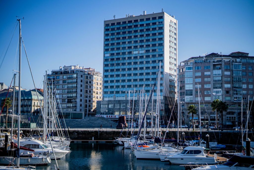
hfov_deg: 39.6
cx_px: 127
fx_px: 353
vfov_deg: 27.0
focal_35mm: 50
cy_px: 85
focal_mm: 50
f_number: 1.8
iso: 250
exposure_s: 1/6400
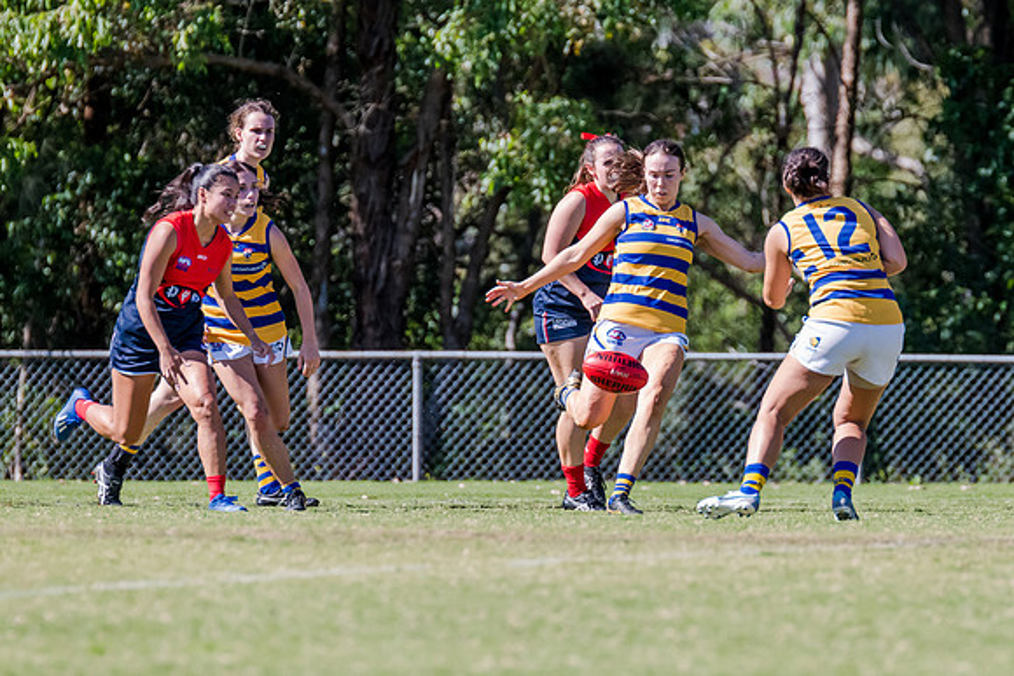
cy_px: 297
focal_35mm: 628
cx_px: 660
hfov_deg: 3.3
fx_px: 17704
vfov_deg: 2.2
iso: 800
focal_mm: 420
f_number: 6.3
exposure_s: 1/1600
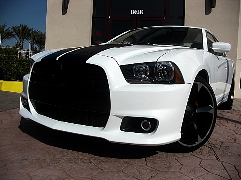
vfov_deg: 39.7
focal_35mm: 36
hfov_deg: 51.4
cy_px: 90
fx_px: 251
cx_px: 120
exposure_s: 1/250
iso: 50
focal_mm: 6.3
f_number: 7.9
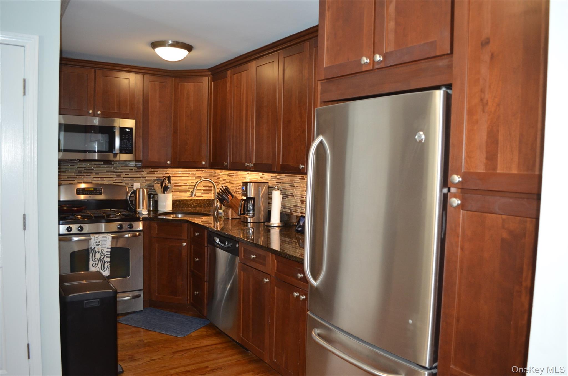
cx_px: 284
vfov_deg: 47.7
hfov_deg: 67.5
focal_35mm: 27
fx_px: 425
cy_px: 188
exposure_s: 1/60
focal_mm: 18
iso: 720
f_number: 3.5
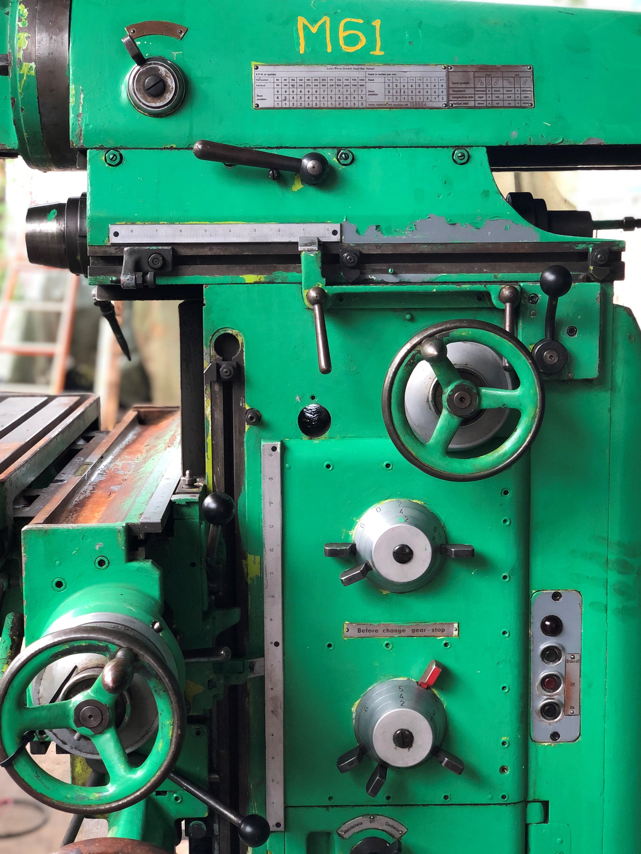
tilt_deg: -8.0
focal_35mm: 52
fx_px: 1284
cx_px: 320
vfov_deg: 36.8
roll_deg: +2.6
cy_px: 427
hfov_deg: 28.0
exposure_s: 1/50
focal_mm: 6
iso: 80
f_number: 2.4
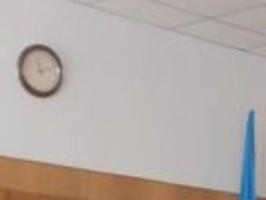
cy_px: 341
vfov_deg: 11.0
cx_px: 376
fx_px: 976
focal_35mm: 127
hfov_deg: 14.6
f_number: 2.9
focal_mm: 4.8
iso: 100
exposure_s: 1/60
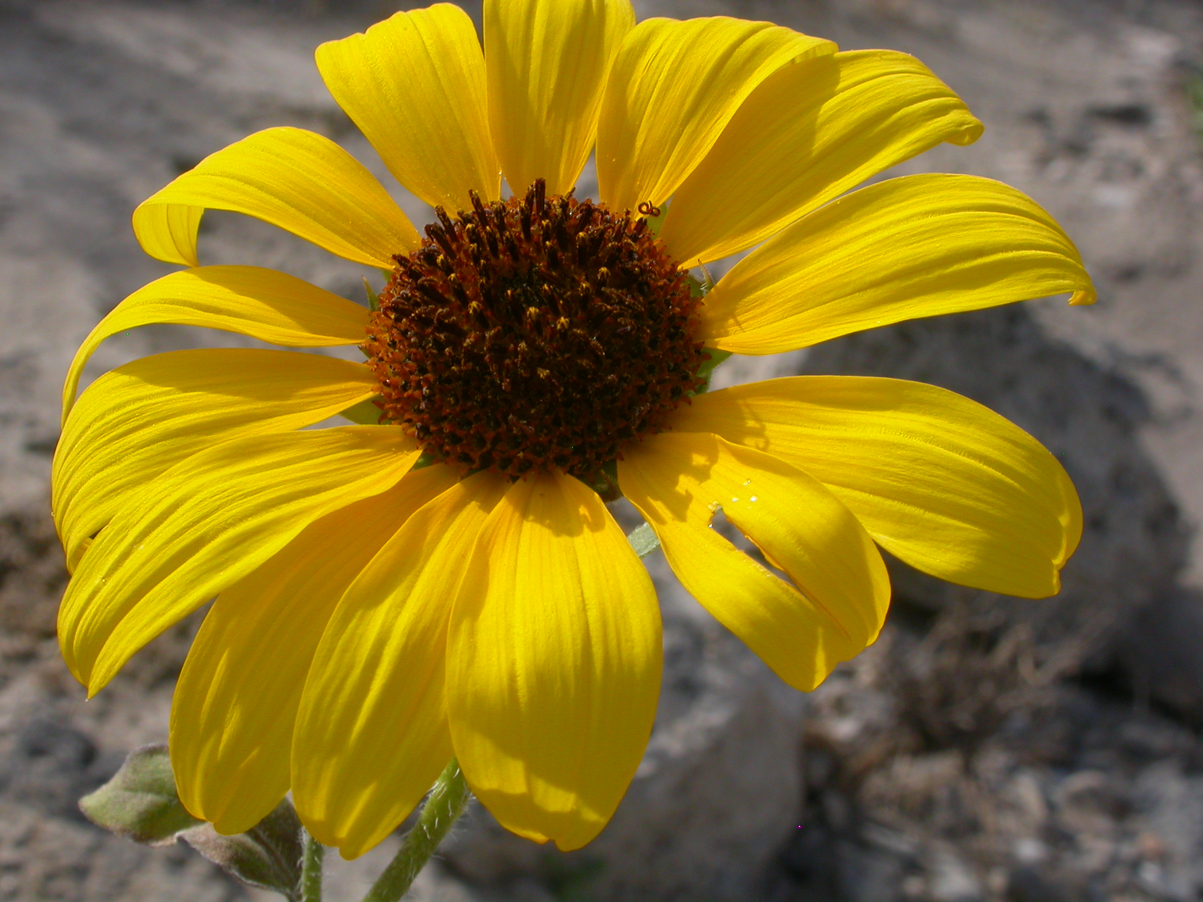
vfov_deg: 18.9
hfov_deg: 25.0
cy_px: 451
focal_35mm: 78
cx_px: 602
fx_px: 2711
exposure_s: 1/285
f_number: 7.9
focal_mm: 16.2
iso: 100
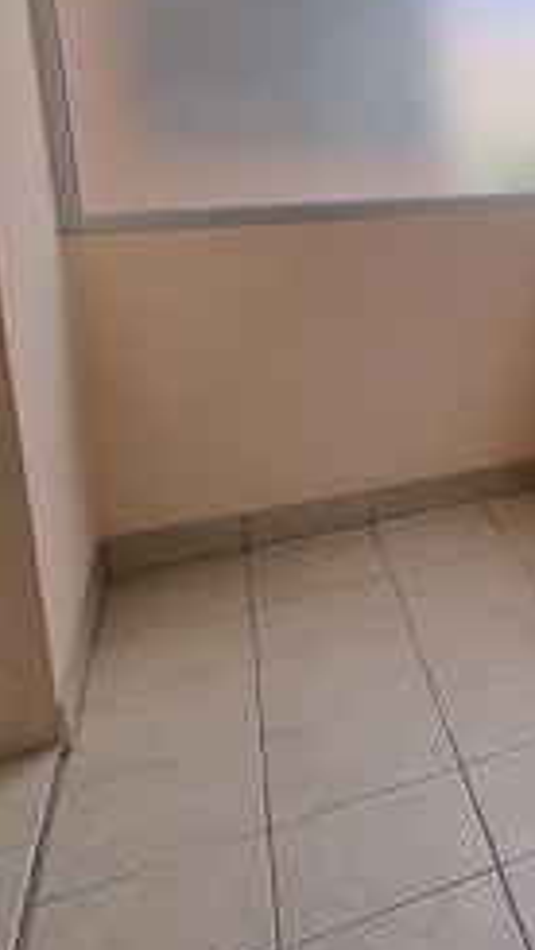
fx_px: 932
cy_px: 225
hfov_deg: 22.1
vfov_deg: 51.4
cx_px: 923
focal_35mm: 37
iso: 50
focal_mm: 2.2
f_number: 2.2
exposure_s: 1/246
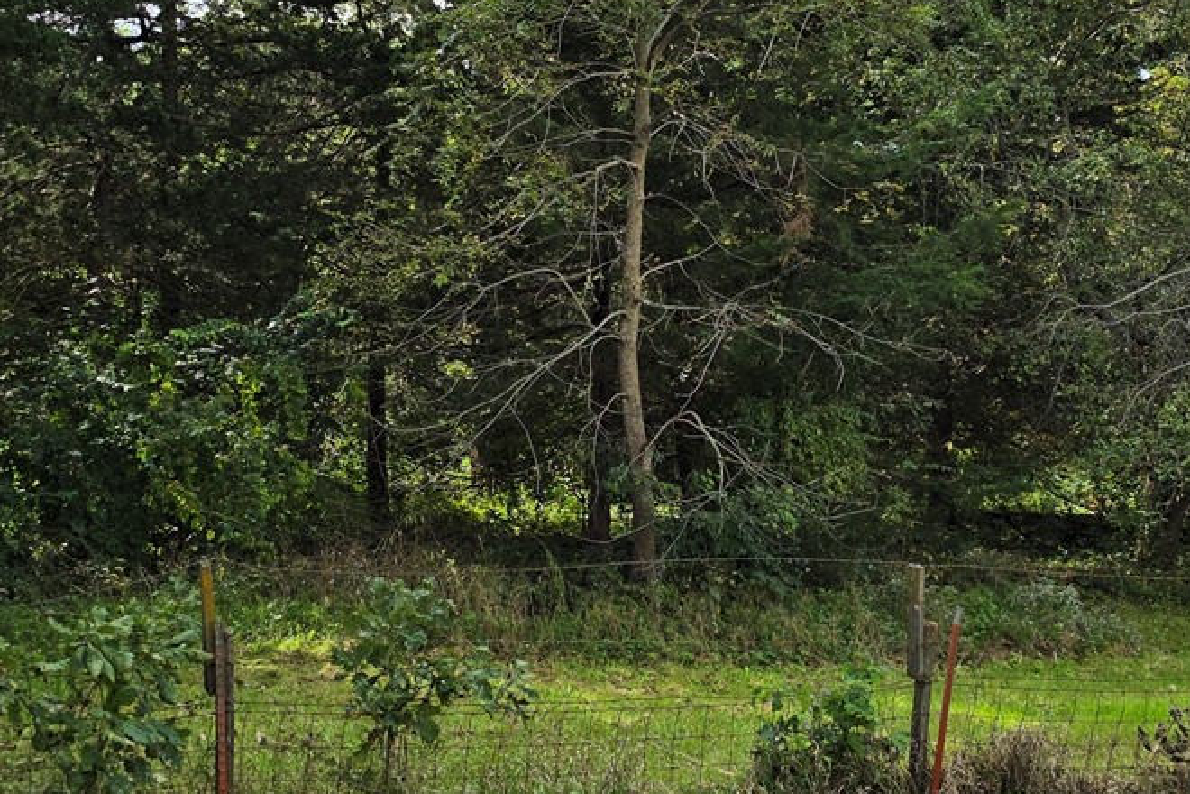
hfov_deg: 34.5
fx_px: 1917
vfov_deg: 23.2
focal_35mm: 58
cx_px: 548
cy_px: 235
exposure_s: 1/7939
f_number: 1.4
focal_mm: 6.5
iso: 64
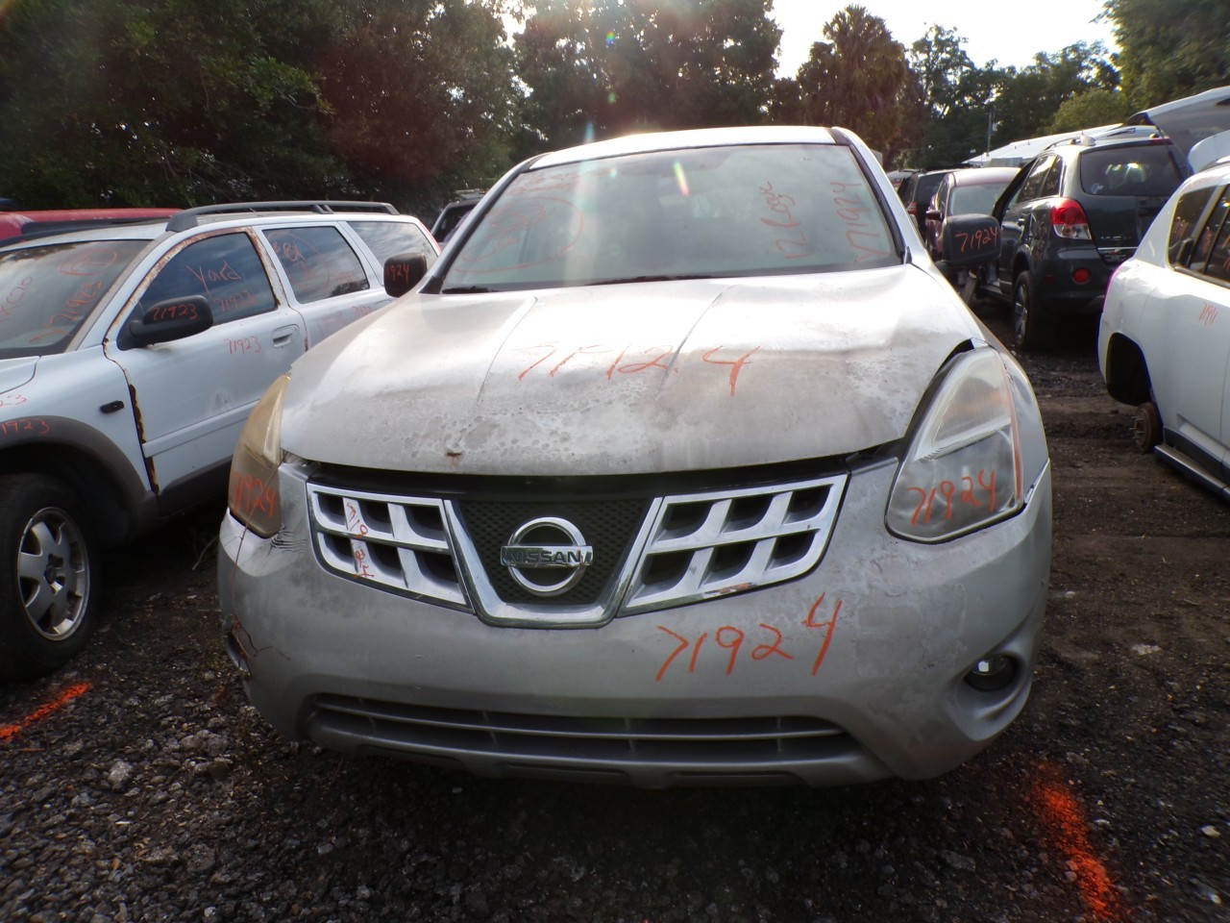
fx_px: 853
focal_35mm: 24
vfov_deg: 56.8
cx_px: 615
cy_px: 462
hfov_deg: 71.6
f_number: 4.4
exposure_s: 1/280
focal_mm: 4.3
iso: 100
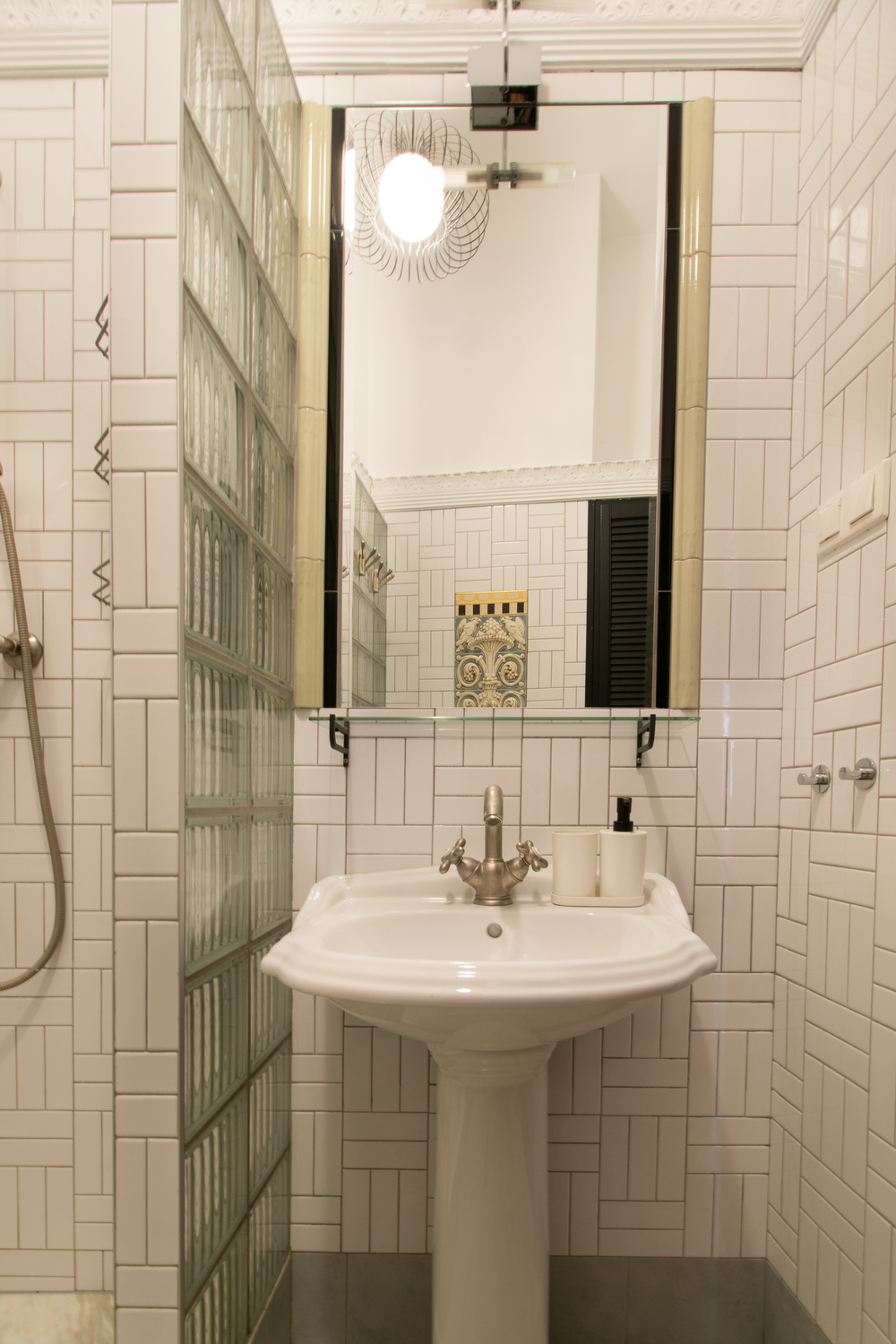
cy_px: 672
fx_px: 560
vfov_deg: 100.4
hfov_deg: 77.3
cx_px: 448
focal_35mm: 15
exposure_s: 1/1.25
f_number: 9
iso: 100
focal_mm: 10
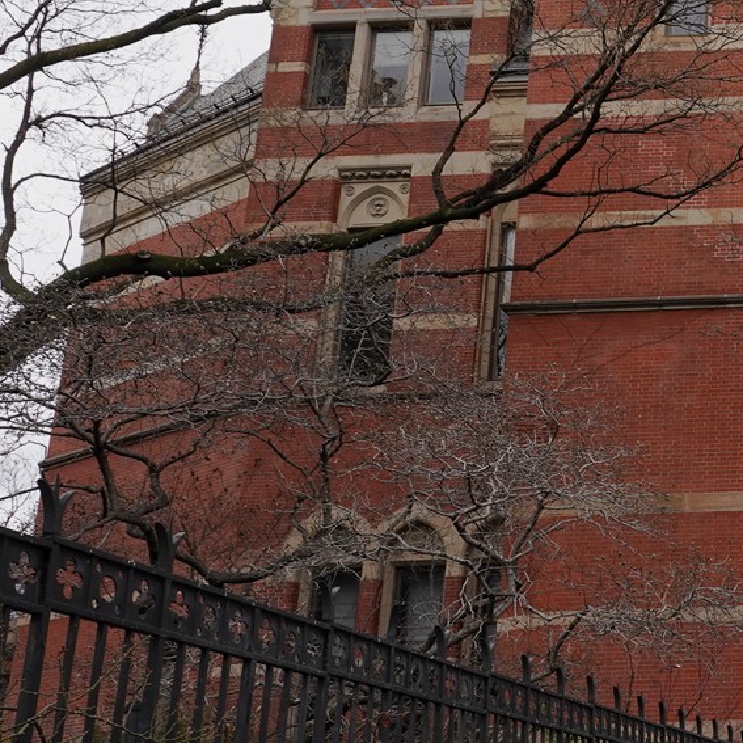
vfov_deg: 28.6
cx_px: 1037
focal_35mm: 60
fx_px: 1457
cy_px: 389
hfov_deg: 24.0
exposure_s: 1/100
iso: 400
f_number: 13
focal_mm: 20
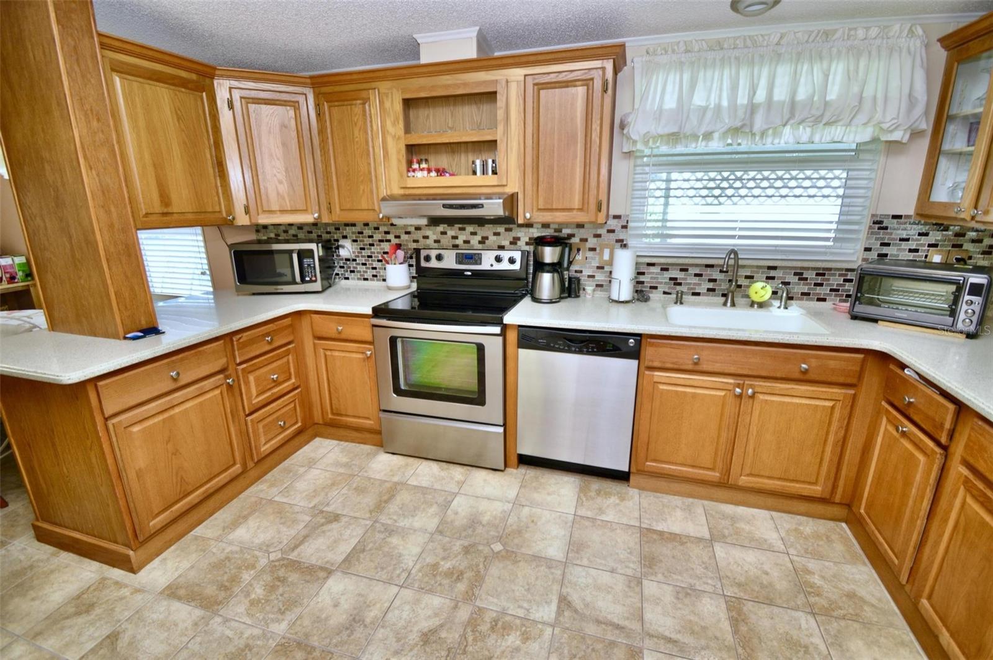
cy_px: 330
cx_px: 496
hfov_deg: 100.5
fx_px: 413
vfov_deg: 77.2
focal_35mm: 15
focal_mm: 10
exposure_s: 1/30
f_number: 4.5
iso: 220
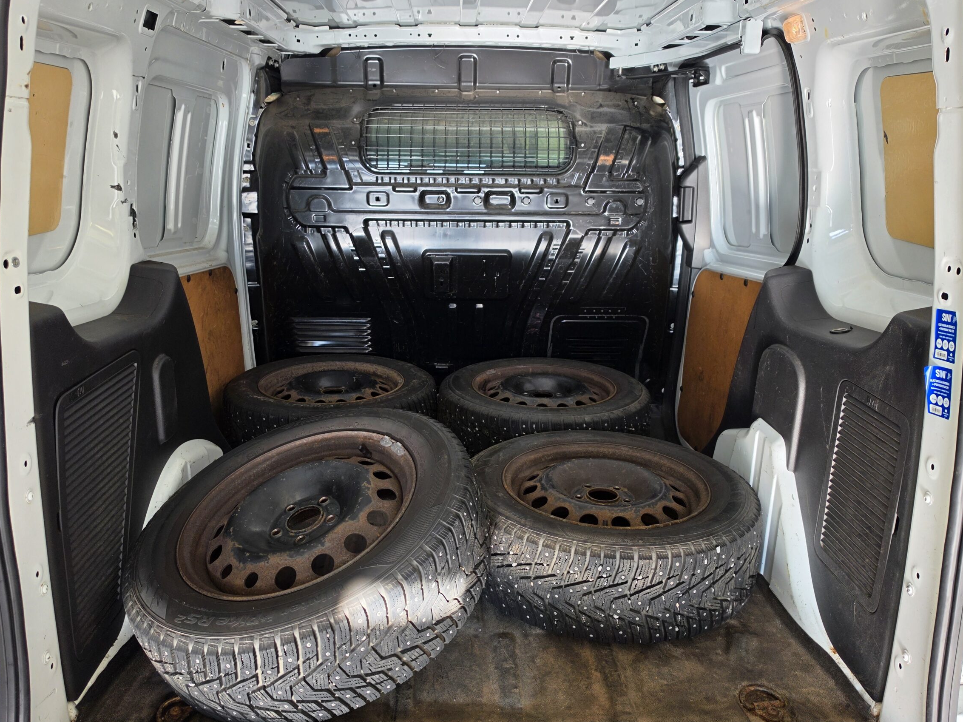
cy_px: 364
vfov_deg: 53.0
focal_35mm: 26
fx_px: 723
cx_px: 464
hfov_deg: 67.3
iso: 20
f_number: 1.4
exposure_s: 1/100
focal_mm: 6.5
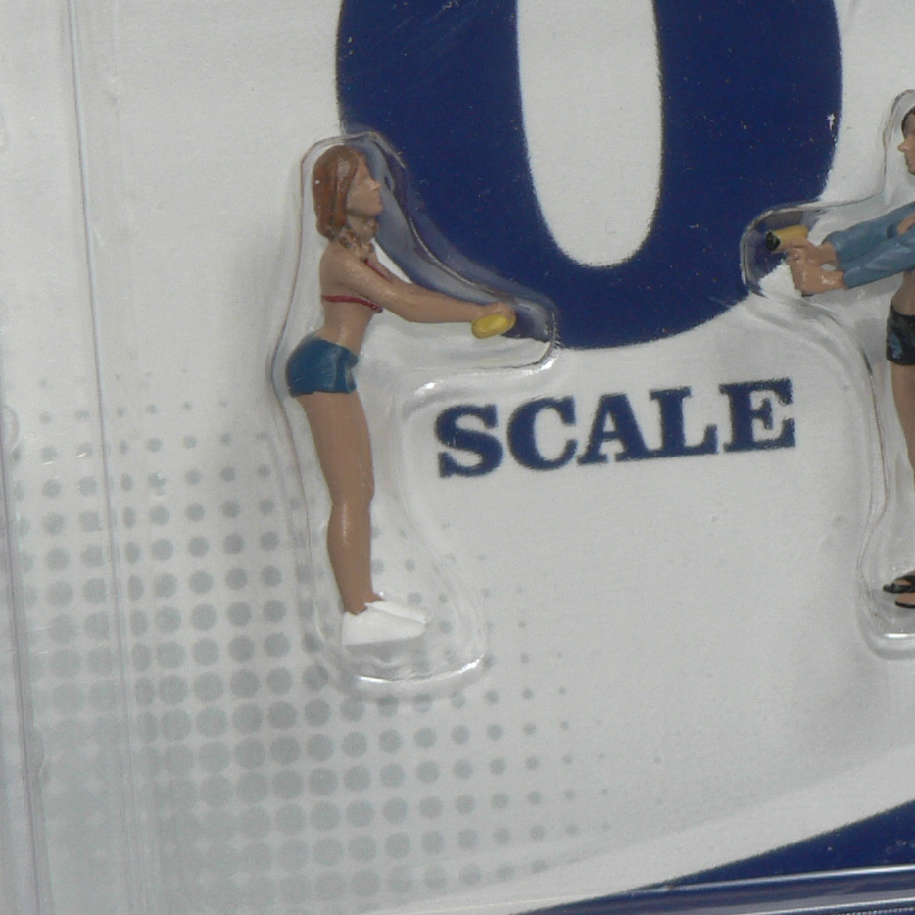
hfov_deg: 7.1
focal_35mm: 247
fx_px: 7387
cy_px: 332
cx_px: 594
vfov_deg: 7.1
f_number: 3.2
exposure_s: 1/60
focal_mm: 16.9
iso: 80
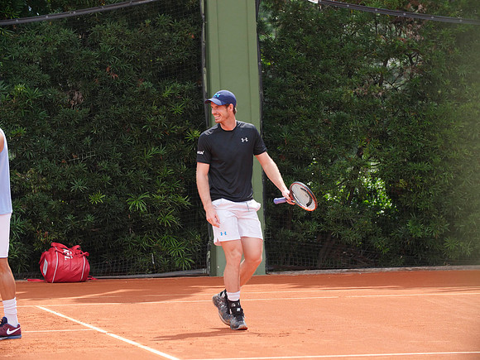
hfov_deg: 7.7
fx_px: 3550
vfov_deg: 5.8
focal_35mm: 256
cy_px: 180
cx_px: 240
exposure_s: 1/1600
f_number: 3.5
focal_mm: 128
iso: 400
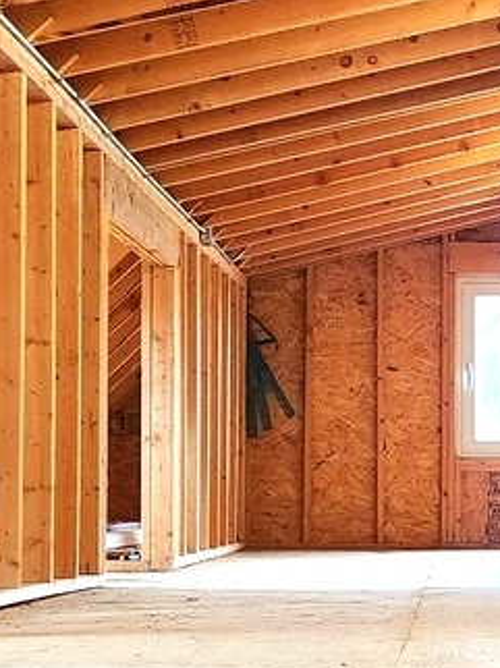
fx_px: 1986
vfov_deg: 19.0
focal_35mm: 103
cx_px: 676
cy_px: 438
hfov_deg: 13.7
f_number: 1.8
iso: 1000
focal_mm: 5.4
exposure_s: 1/120
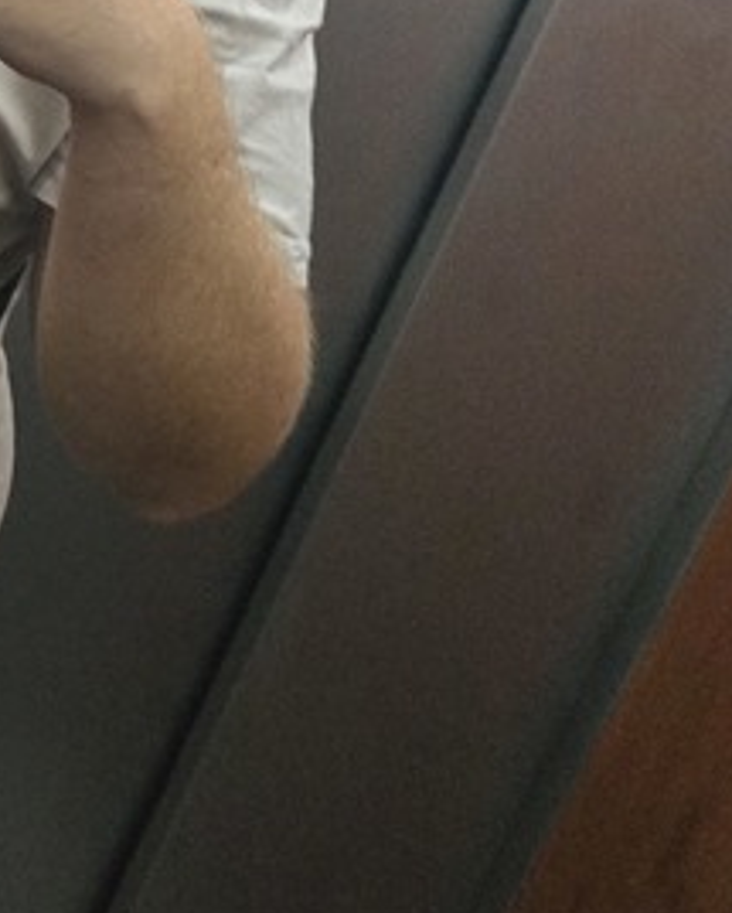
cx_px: -211
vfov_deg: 24.1
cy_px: 102
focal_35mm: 77
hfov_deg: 18.6
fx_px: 2082
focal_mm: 6.3
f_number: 1.7
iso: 2500
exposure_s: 1/100
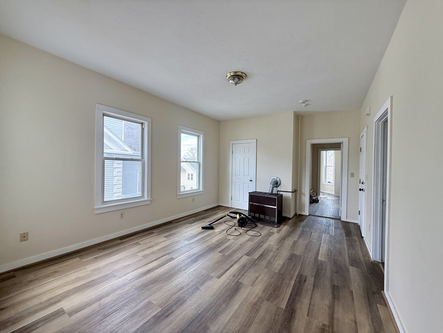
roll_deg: -0.5
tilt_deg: -0.5
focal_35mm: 14
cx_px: 222
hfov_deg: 102.1
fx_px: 179
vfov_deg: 85.7
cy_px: 166
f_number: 2.2
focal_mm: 2.22
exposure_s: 1/99
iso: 64
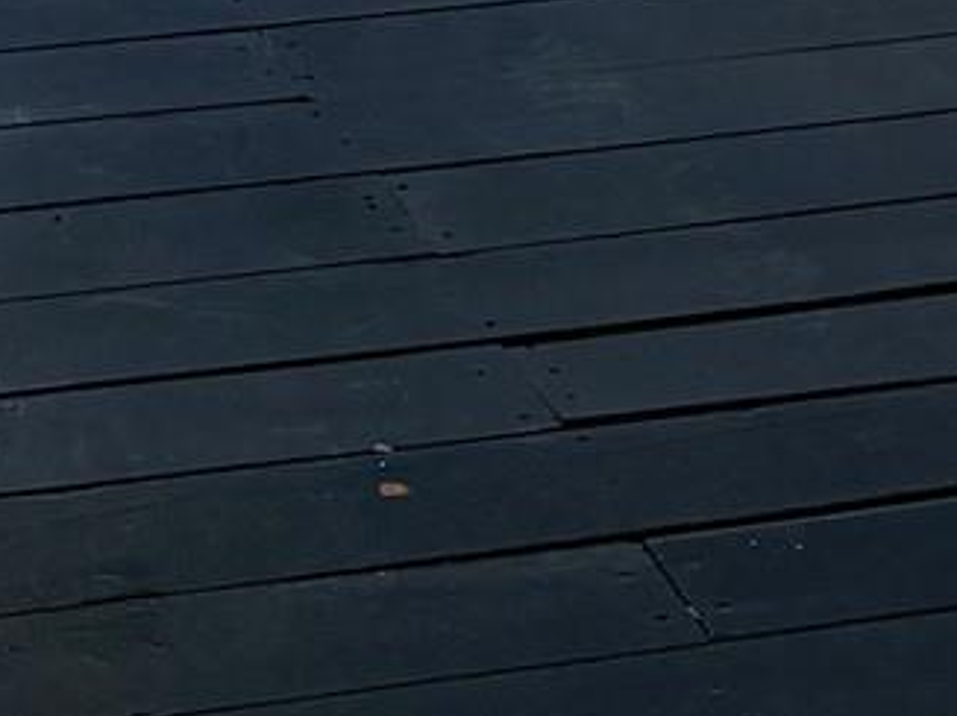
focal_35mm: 151
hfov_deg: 12.4
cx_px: -484
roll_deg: +0.2
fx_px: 4172
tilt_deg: -12.4
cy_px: -1235
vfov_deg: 8.6
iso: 200
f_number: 1.78
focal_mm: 6.76
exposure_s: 1/124
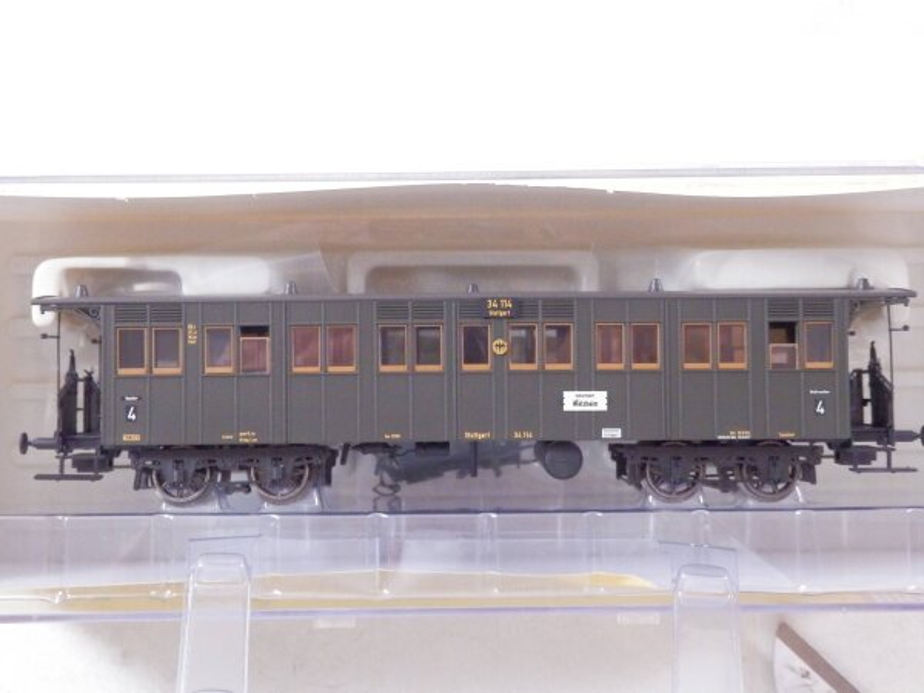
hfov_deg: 42.1
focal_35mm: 45
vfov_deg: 32.2
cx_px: 462
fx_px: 1201
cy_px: 346
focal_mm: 8
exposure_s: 1/160
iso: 1600
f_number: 3.8
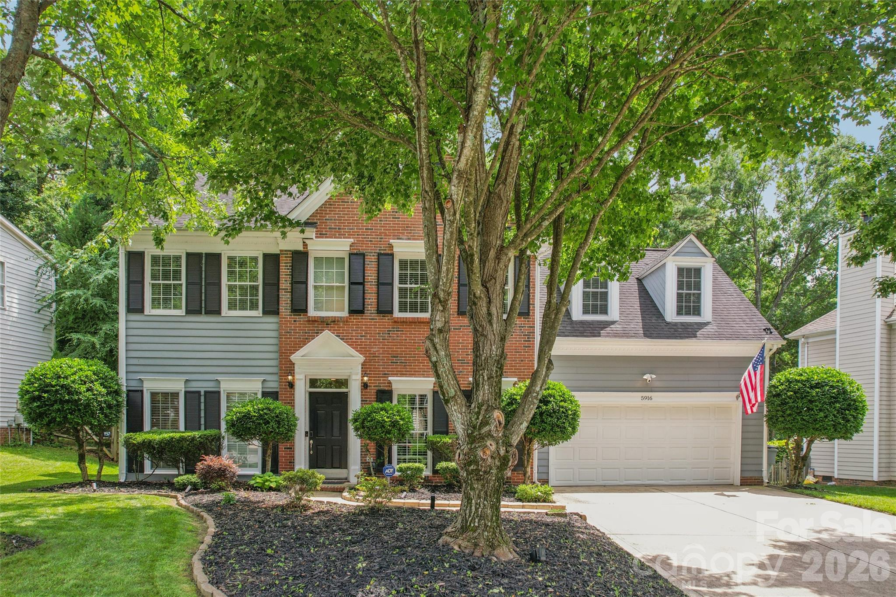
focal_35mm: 22
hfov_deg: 78.6
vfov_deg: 57.2
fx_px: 547
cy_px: 298
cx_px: 448
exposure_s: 1/80
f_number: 2.8
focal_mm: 8.4
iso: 100
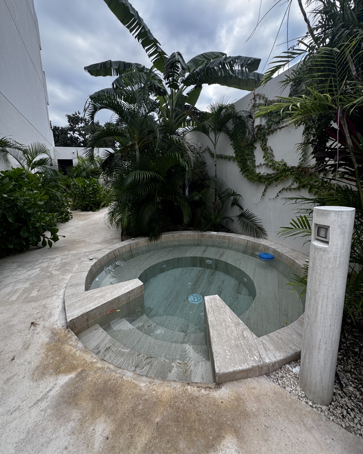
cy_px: 213
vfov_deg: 96.7
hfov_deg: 84.0
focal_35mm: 15
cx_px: 176
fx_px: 201
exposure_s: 1/99
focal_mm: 2.22
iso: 50
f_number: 2.2
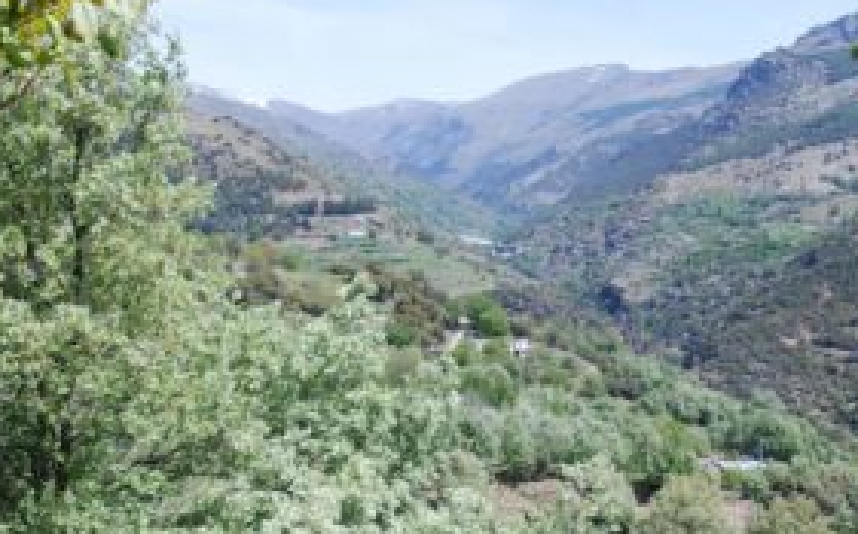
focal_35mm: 60
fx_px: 1402
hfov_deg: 33.9
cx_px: 537
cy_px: 377
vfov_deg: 21.5
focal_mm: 22
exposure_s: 1/200
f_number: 7.1
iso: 100
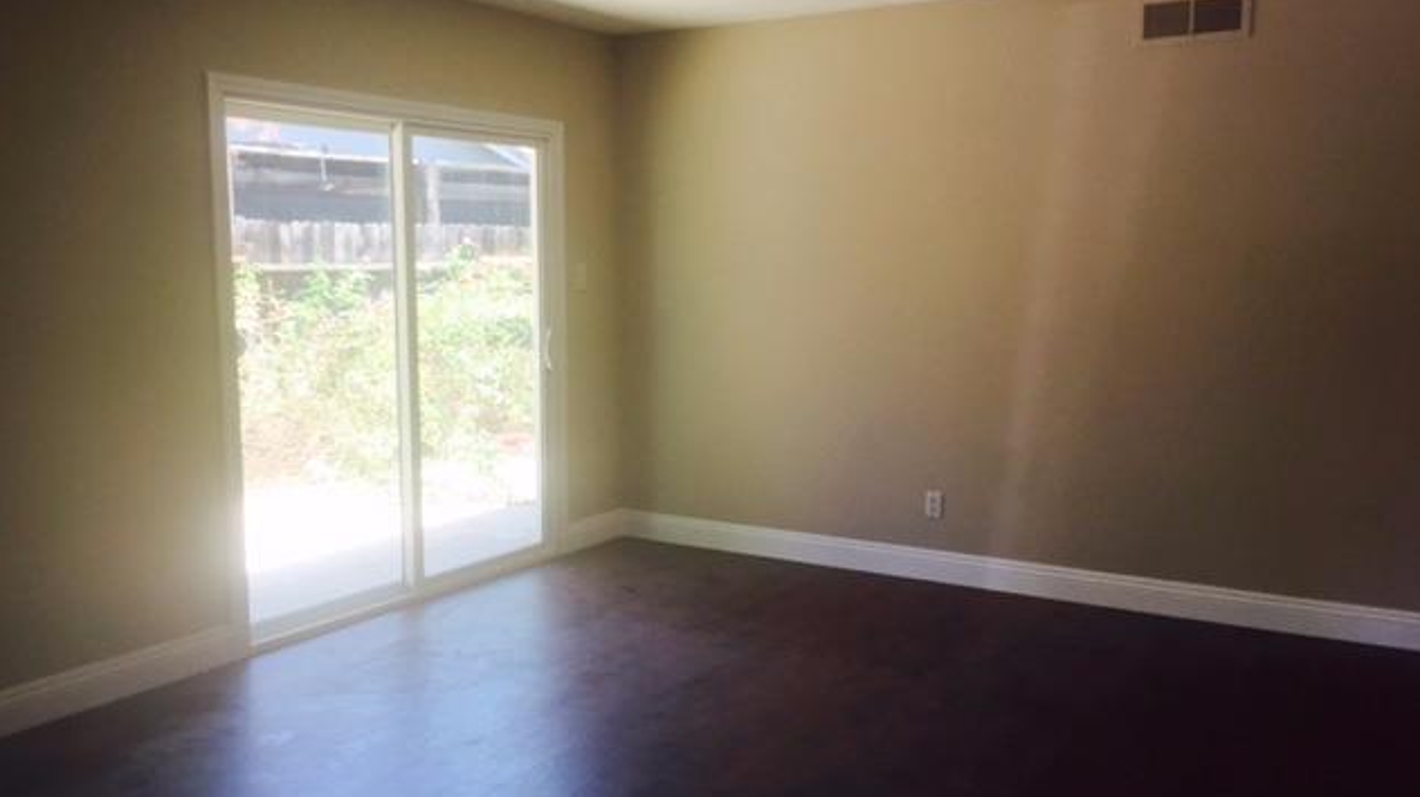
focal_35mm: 32
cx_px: 712
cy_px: 424
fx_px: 1204
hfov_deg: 61.0
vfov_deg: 36.6
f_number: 2.2
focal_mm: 4.15
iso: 50
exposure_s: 1/120
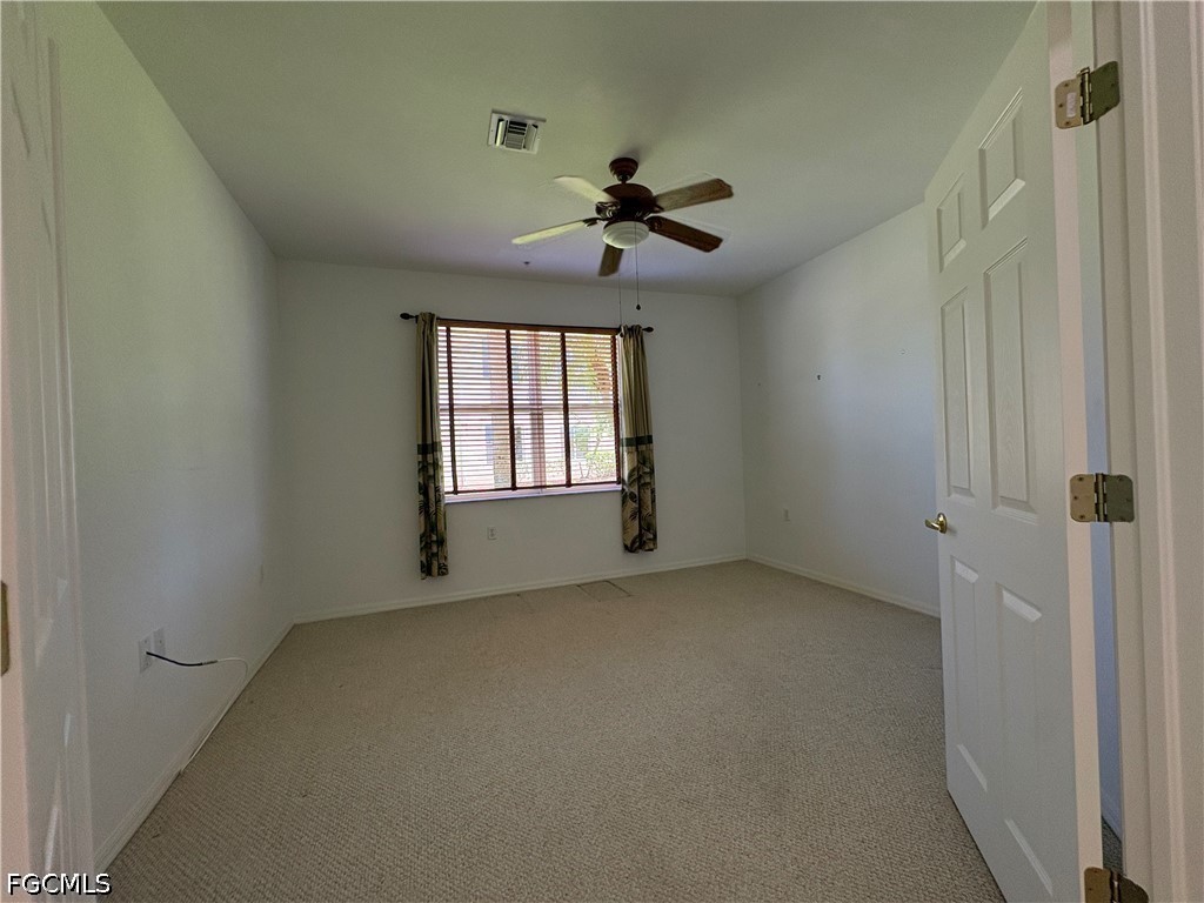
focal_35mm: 14
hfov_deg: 102.1
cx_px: 602
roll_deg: +2.3
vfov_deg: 85.7
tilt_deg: +0.5
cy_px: 452
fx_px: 487
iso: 200
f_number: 2.2
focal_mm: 2.22
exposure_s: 1/90
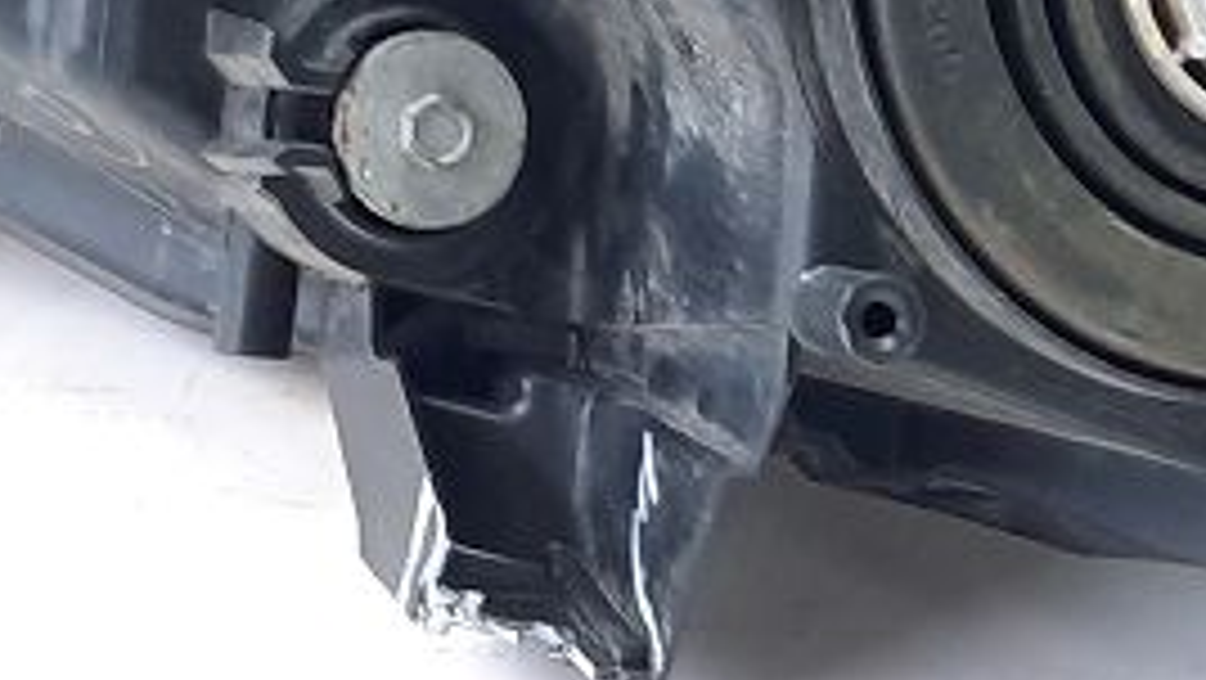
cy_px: 63
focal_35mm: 122
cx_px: 639
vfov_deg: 9.9
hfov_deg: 17.6
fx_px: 3903
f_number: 2
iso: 200
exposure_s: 1/50
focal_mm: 4.6
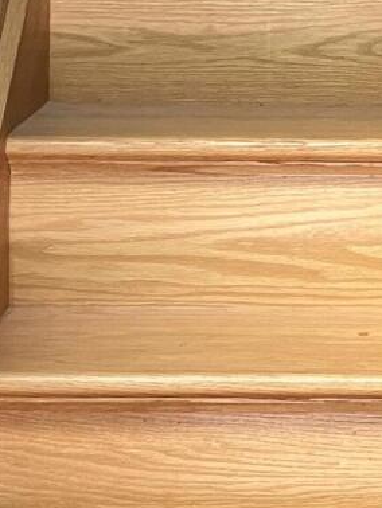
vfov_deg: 13.1
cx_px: 483
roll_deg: -0.2
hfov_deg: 9.9
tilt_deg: -3.9
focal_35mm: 148
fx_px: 2175
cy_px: -19
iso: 80
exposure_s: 1/69
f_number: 1.8
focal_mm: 3.99
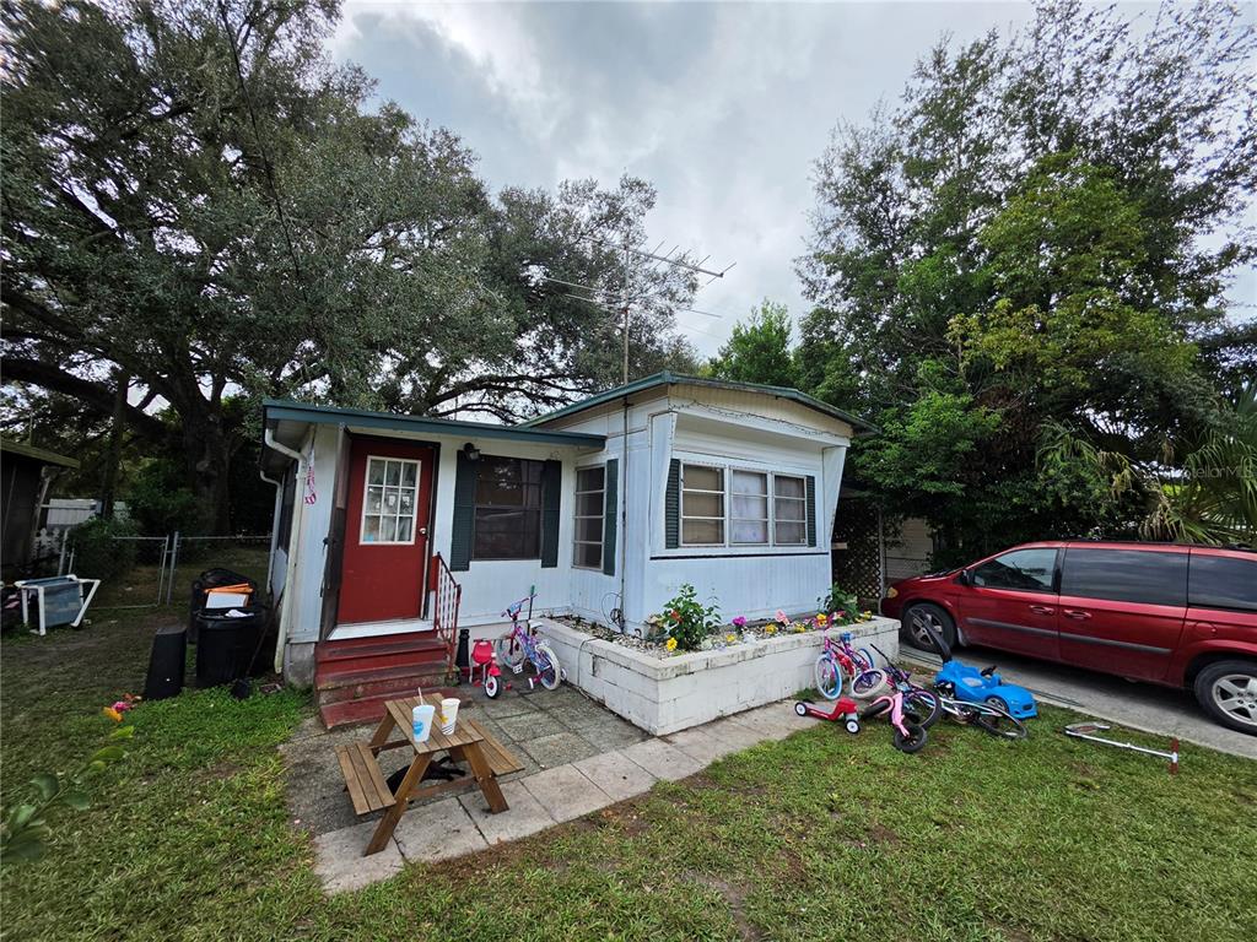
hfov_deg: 106.2
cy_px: 471
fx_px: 472
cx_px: 628
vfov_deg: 89.9
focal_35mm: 13
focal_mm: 2.2
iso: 40
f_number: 1.9
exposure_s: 1/1789
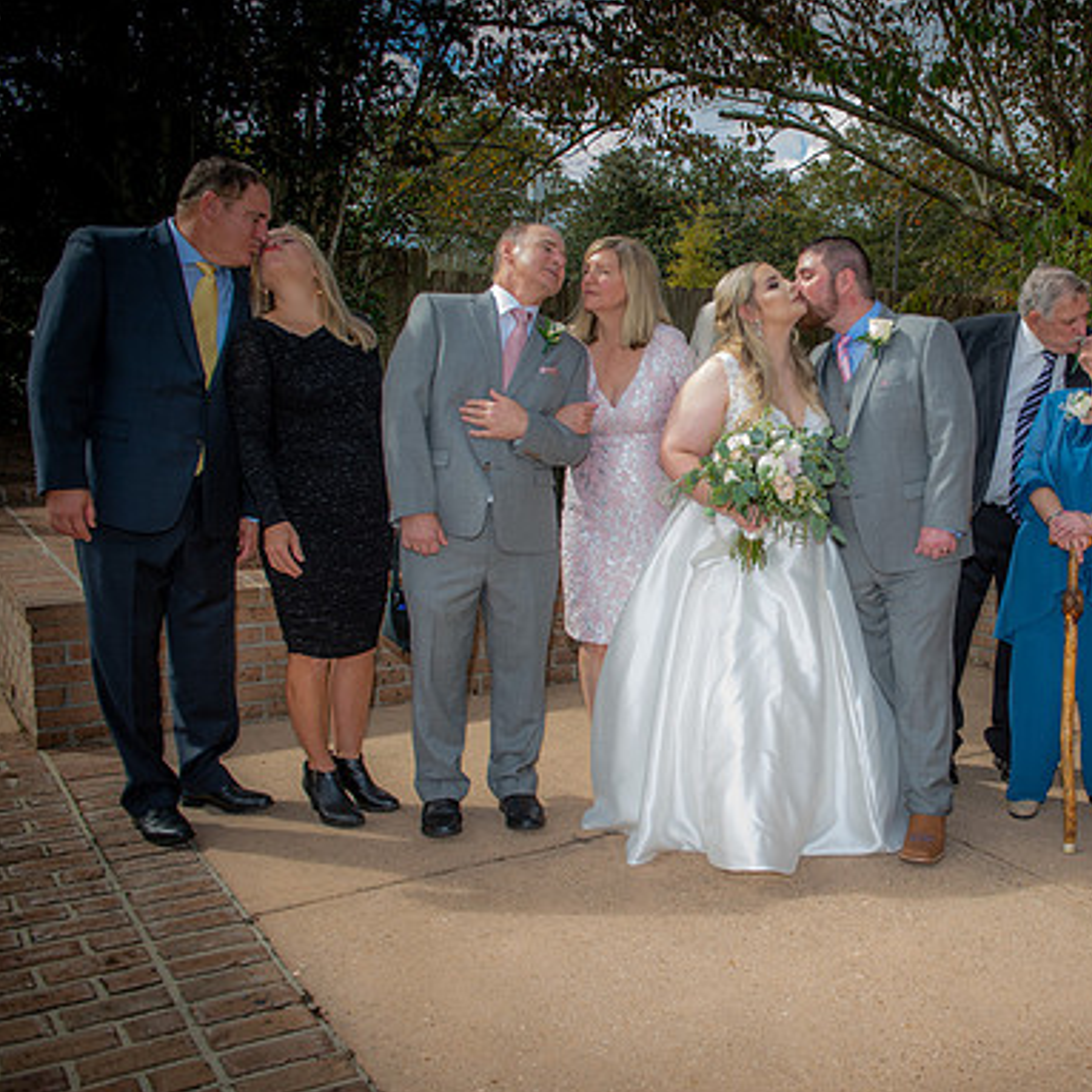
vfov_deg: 46.0
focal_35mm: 36
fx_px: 1285
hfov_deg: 44.5
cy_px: 547
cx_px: 818
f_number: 5.6
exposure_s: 1/160
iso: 50
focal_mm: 28
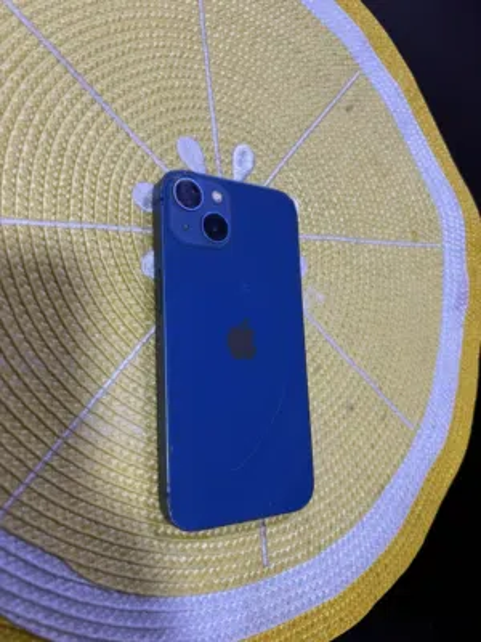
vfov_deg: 67.3
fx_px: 482
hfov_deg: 53.1
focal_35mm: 26
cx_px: 240
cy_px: 321
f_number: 1.6
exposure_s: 1/50
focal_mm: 5.96
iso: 160
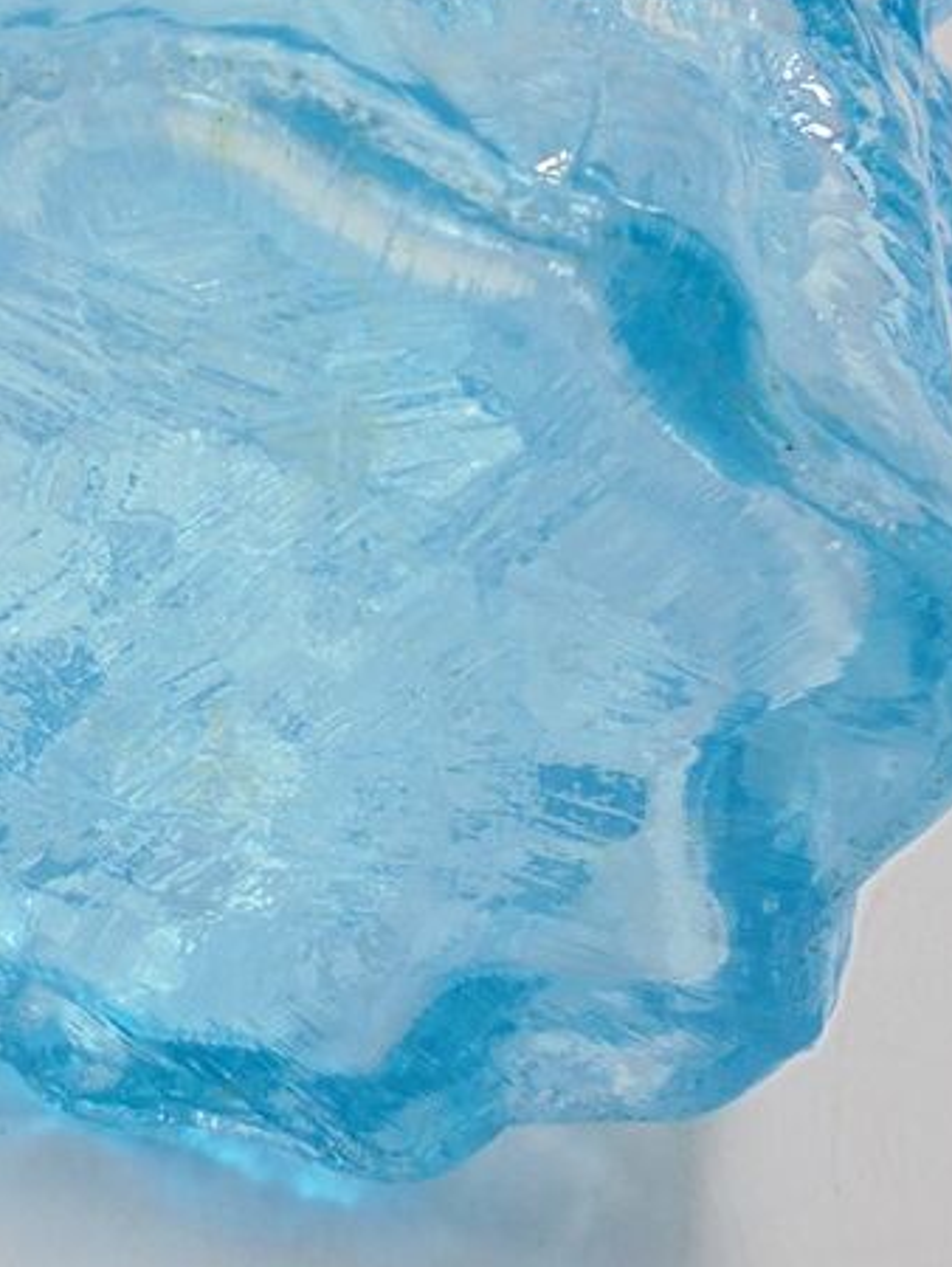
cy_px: 284
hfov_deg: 25.1
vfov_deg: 32.5
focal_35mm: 58
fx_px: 2125
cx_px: 317
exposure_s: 1/80
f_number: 3.7
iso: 100
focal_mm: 5.3
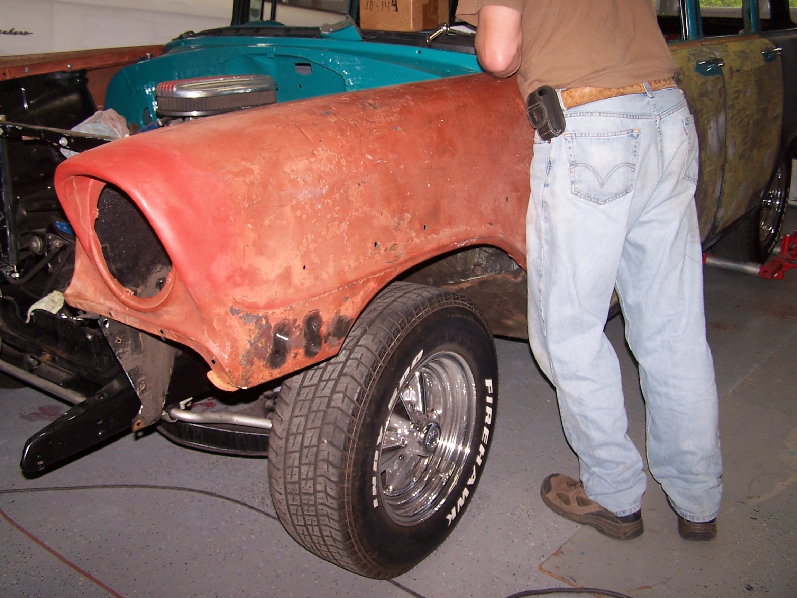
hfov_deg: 49.0
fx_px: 875
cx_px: 398
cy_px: 299
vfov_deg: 37.7
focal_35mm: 38
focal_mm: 6.3
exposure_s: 1/60
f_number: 2.8
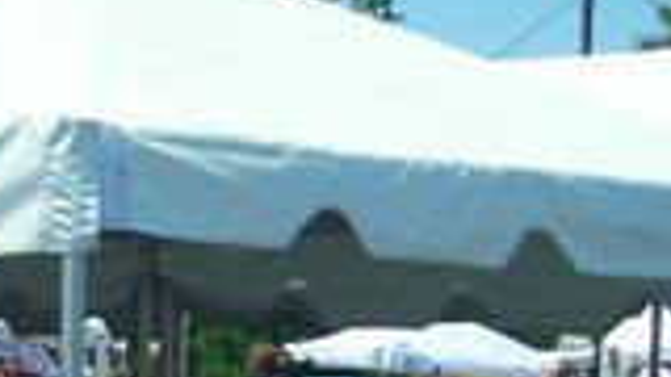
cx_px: -29
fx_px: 2669
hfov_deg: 14.1
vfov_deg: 8.0
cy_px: 436
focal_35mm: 150
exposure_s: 1/153
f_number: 7.3
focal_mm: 9.1
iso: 50
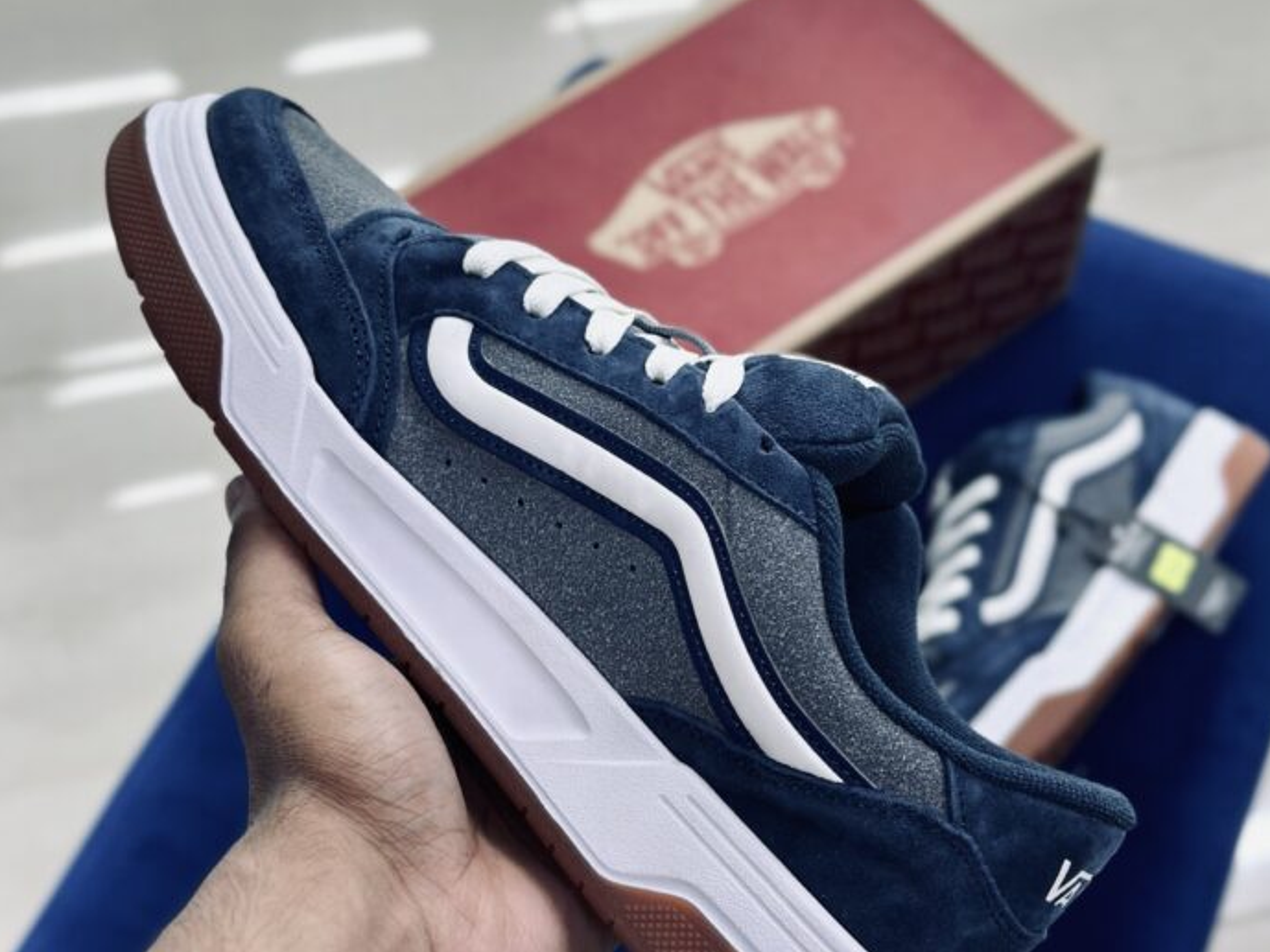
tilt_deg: -56.8
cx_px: 640
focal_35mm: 65
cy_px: 546
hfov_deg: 29.8
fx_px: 2385
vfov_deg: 22.6
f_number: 1.78
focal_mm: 6.86
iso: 80
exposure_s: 1/100
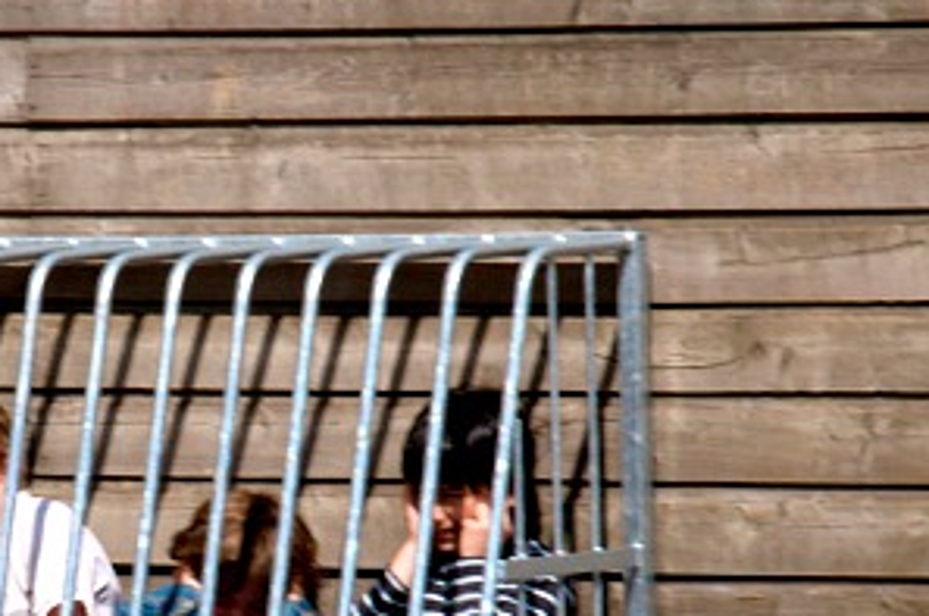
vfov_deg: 2.0
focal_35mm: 687
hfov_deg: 3.0
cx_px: 31
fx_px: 17700
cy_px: 563
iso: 200
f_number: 29
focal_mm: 170
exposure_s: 1/80
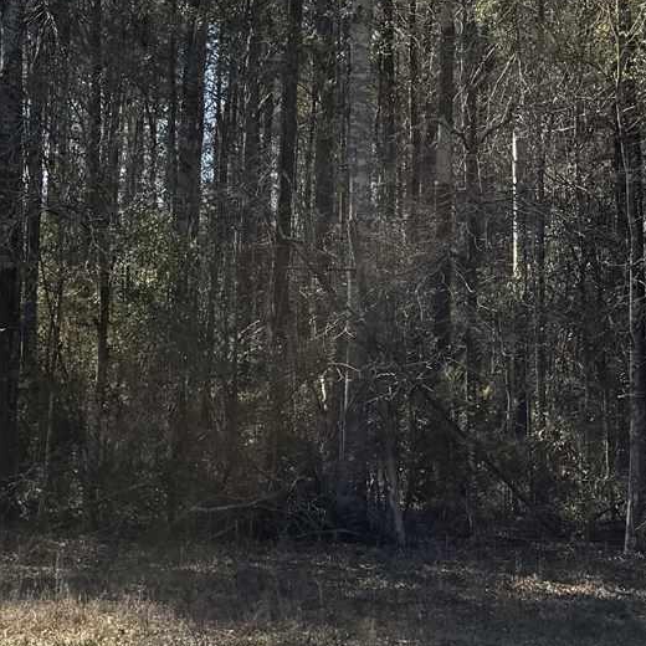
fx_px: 1985
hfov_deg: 18.5
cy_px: -16
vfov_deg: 18.0
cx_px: 337
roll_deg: -1.8
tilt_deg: +9.8
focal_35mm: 94
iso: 80
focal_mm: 6.76
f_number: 1.78
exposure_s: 1/2445
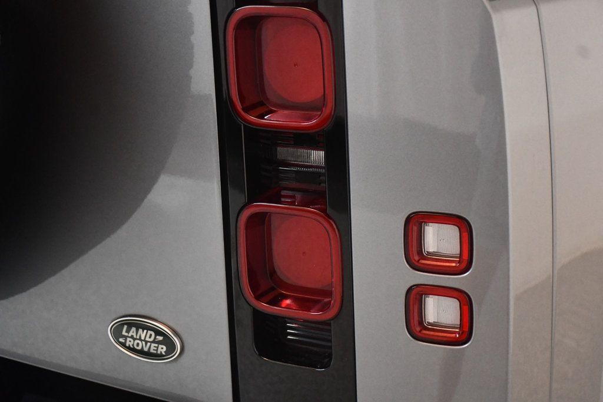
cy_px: 201
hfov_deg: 33.4
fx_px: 1005
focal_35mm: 60
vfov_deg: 22.6
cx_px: 302
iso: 4000
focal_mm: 40
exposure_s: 1/60
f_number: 4.5
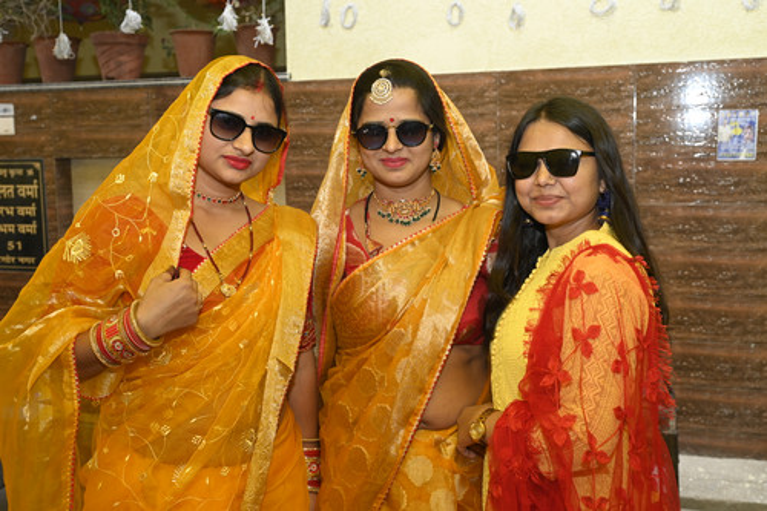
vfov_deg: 33.4
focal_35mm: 40
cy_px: 256
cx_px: 384
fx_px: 852
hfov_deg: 48.5
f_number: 7.1
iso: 640
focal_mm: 40
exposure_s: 1/200
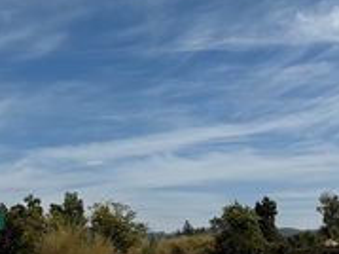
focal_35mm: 86
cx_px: 117
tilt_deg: +10.3
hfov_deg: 22.7
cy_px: 66
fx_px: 842
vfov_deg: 17.1
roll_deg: +1.5
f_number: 1.78
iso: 80
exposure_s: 1/9009
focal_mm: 6.76
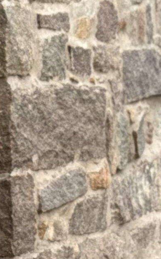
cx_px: 274
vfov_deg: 10.1
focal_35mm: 208
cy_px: 106
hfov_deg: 6.2
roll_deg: +1.3
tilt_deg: +4.1
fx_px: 1461
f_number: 1.78
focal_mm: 6.76
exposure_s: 1/2342
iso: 100
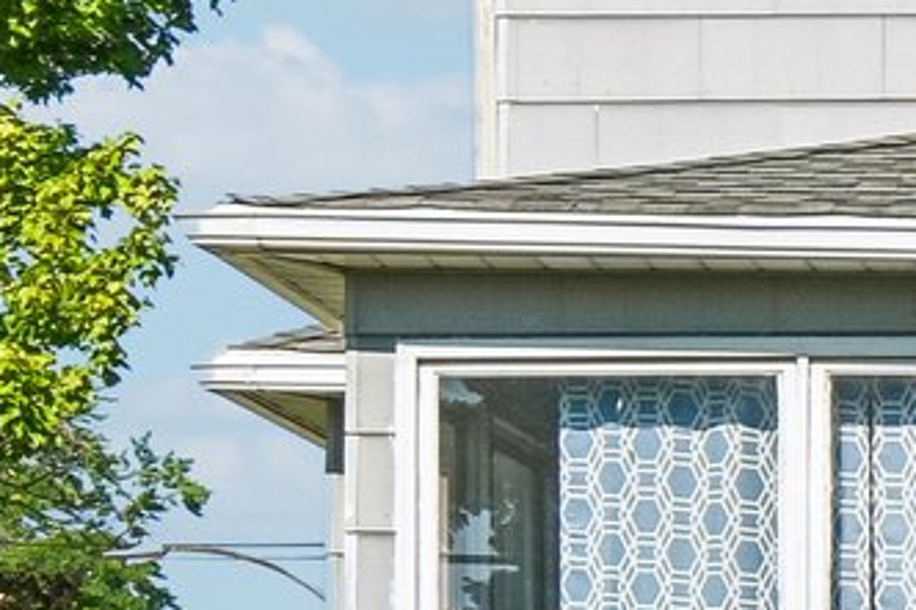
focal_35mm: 185
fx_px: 4705
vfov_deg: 7.4
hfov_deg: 10.5
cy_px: -10
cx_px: 1603
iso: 100
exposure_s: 1/500
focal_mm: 20
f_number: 8
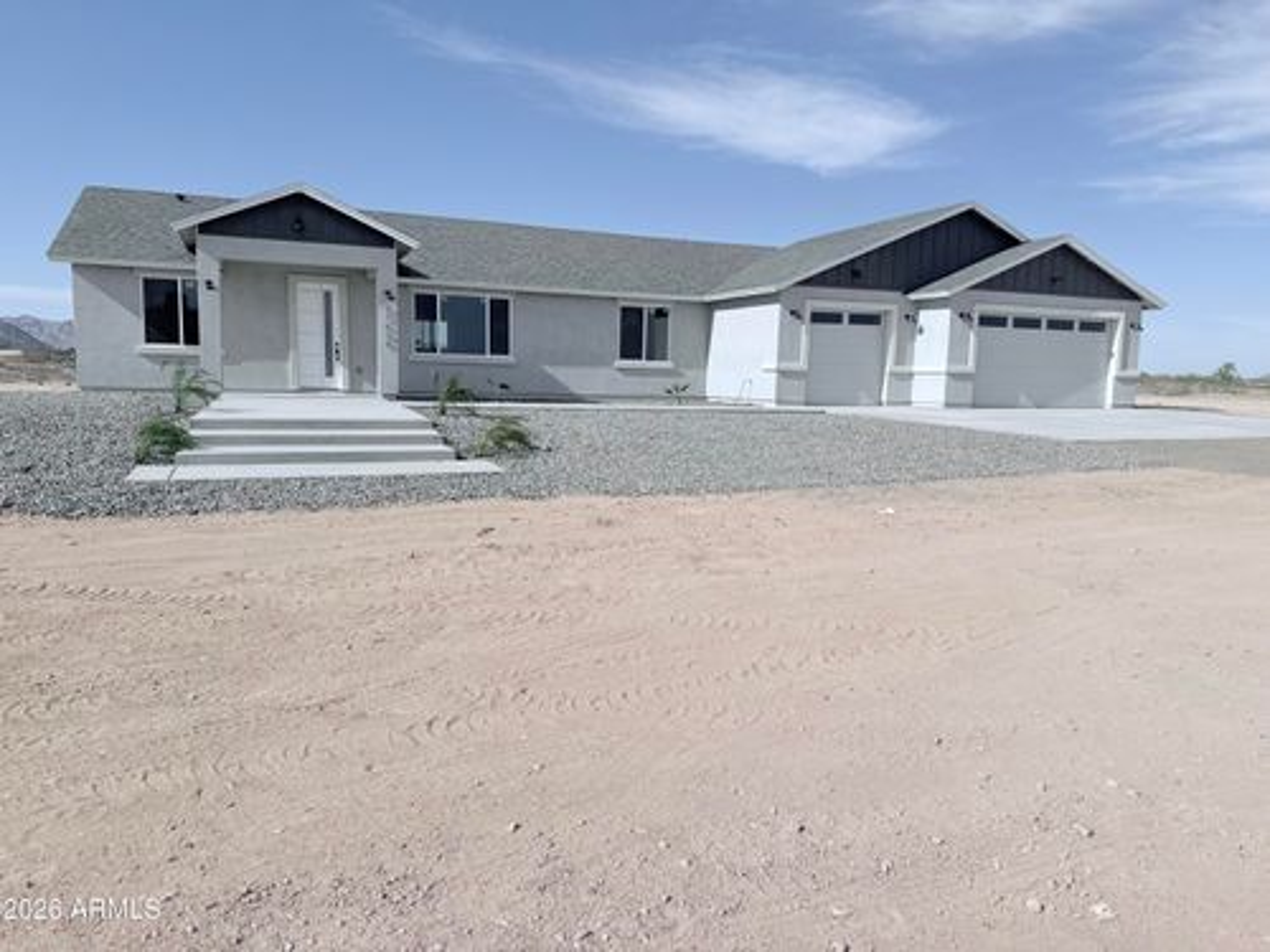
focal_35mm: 24
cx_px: 635
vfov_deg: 56.8
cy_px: 476
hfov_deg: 71.6
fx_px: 881
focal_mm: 6.76
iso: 80
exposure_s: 1/10309
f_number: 1.78
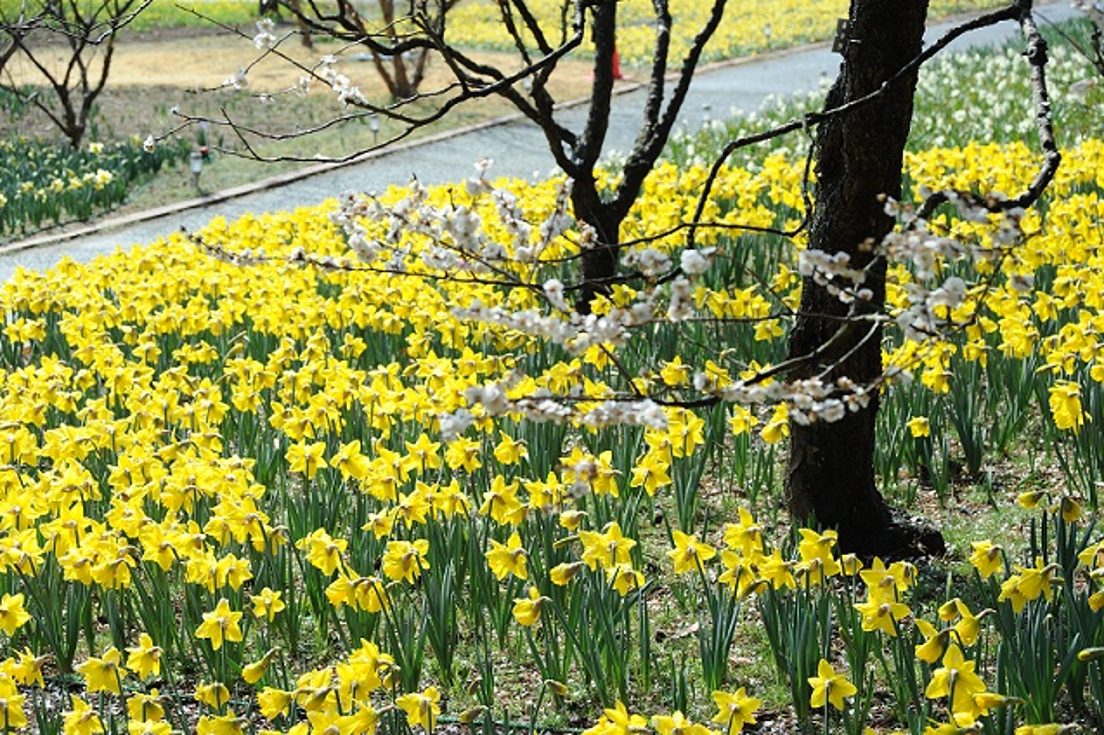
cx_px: 552
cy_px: 368
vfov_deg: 14.8
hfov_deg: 22.2
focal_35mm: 92
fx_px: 2820
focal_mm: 92
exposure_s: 1/640
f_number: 10
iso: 500
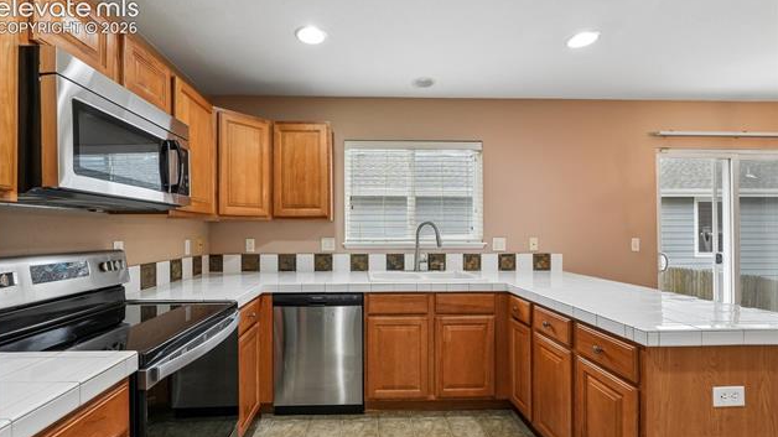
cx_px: 384
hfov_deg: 99.4
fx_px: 330
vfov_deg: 67.0
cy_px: 229
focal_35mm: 16
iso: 640
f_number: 9
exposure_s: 1/30
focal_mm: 10
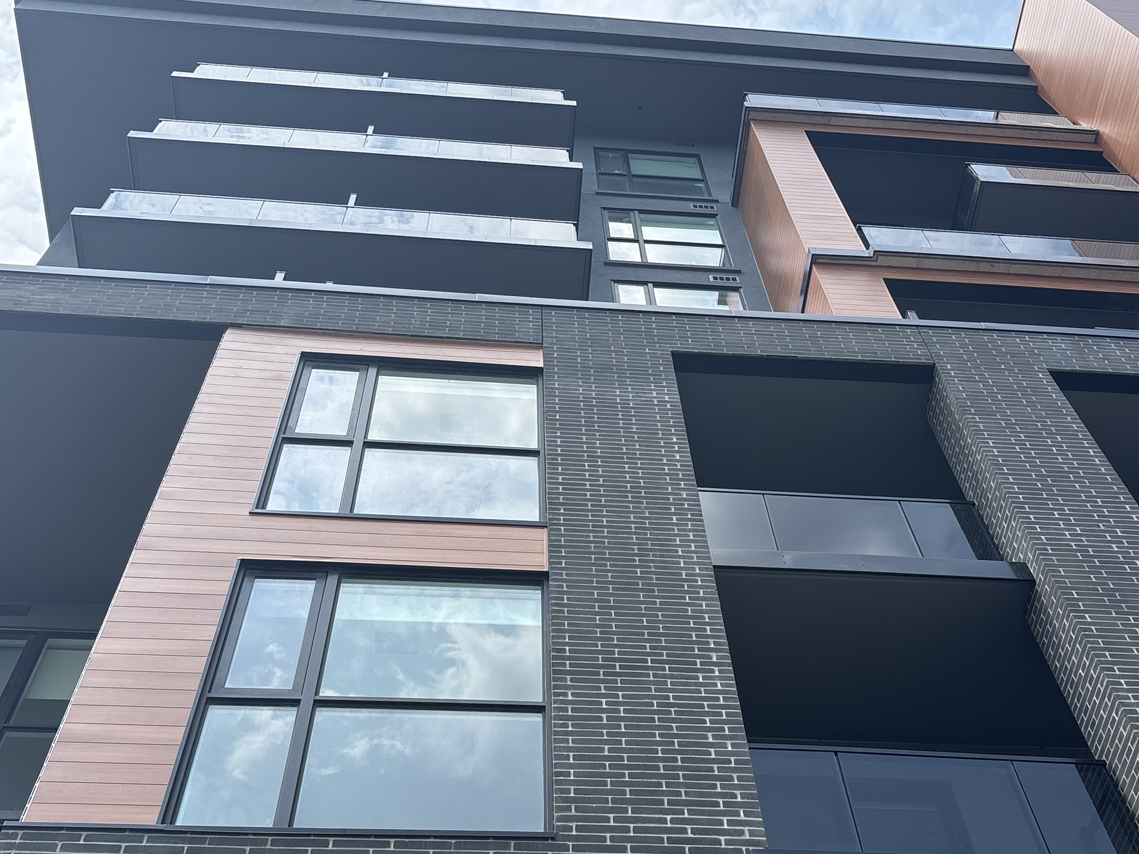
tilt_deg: +56.2
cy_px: 545
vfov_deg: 34.1
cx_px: 622
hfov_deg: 44.7
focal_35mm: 42
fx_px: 1382
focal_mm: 5.96
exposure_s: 1/2985
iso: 64
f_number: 1.6
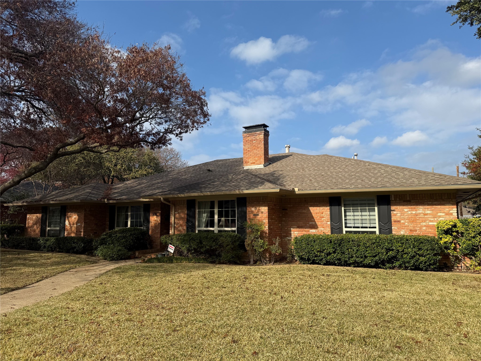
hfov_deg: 71.6
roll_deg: +0.1
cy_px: 180
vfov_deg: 56.8
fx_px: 333
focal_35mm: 24
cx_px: 240
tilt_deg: +7.1
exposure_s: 1/4673
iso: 80
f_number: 1.78
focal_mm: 6.76
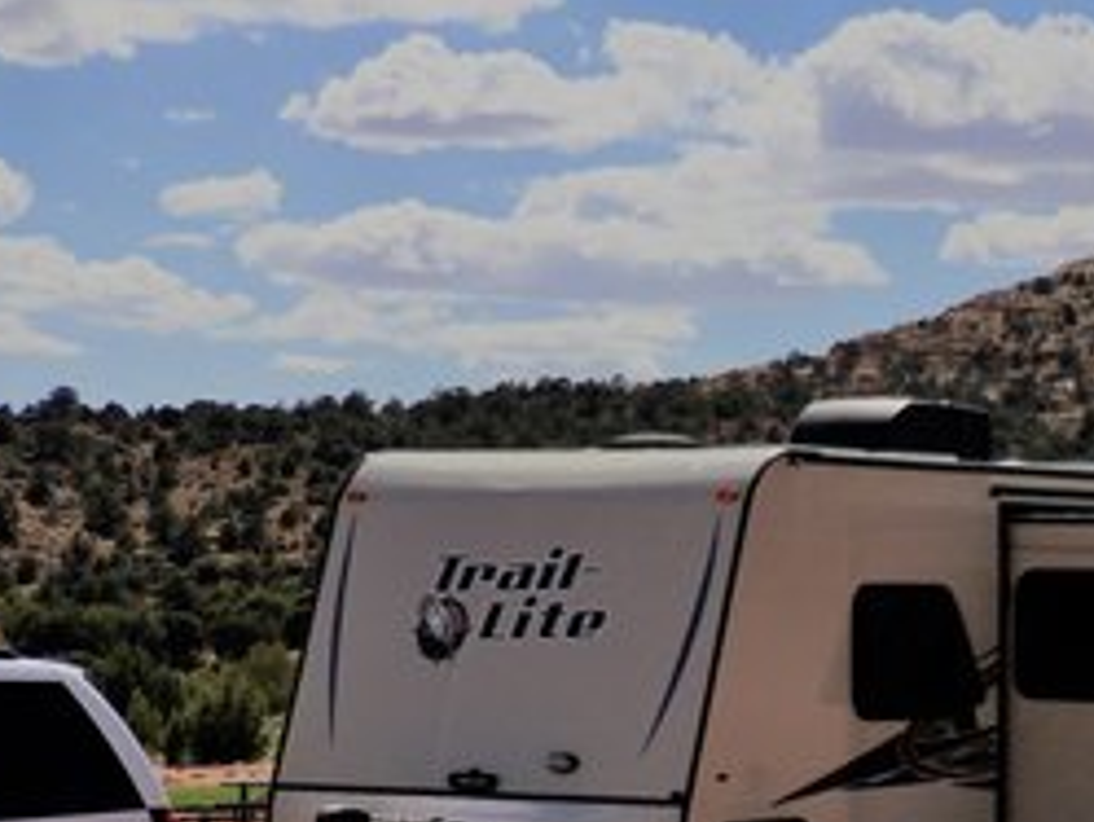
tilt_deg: -2.5
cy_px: 857
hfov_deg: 30.3
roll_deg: -0.6
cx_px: 894
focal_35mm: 62
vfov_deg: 22.6
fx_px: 1960
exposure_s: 1/3300
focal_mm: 4.15
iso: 32
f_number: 2.2
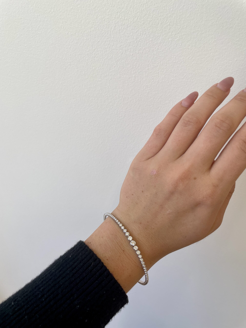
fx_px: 246
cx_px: 123
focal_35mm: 26
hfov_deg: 53.1
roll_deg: -0.9
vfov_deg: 67.3
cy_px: 164
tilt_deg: -38.9
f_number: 1.6
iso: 50
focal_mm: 4.2
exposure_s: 1/120
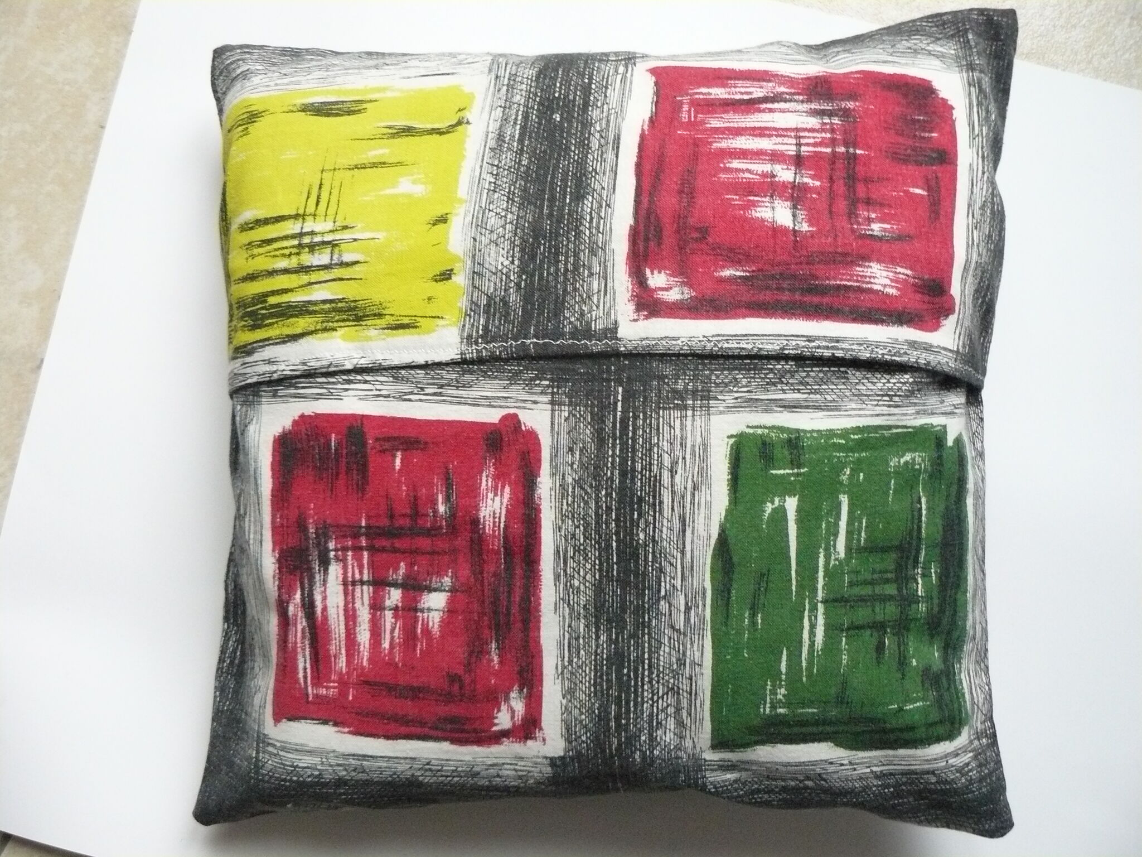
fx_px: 1188
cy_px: 428
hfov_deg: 51.4
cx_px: 571
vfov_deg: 39.7
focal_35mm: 36
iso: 400
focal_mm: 6
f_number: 2.8
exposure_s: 1/50
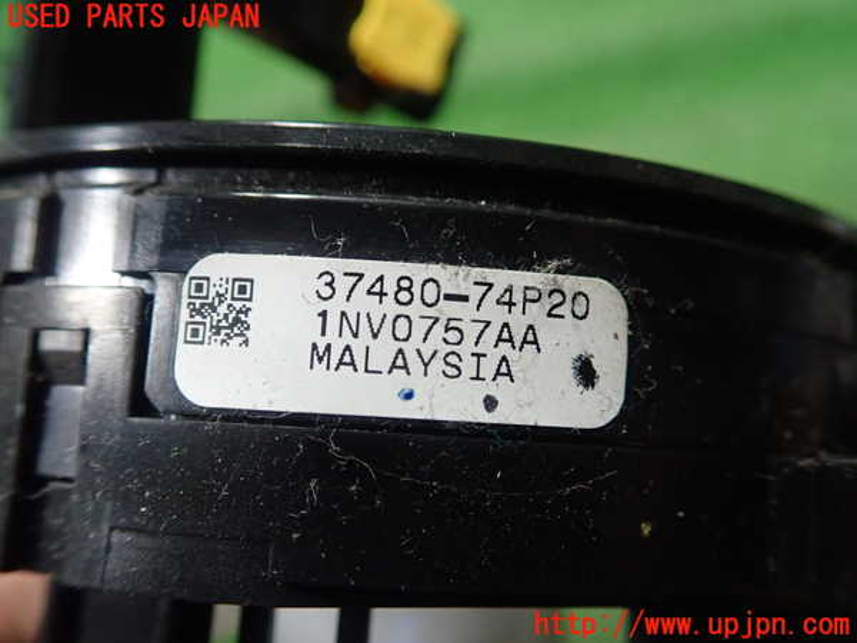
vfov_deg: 46.8
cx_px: 428
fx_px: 743
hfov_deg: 60.0
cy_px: 322
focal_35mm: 30
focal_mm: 5.5
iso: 400
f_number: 2.3
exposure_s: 1/125
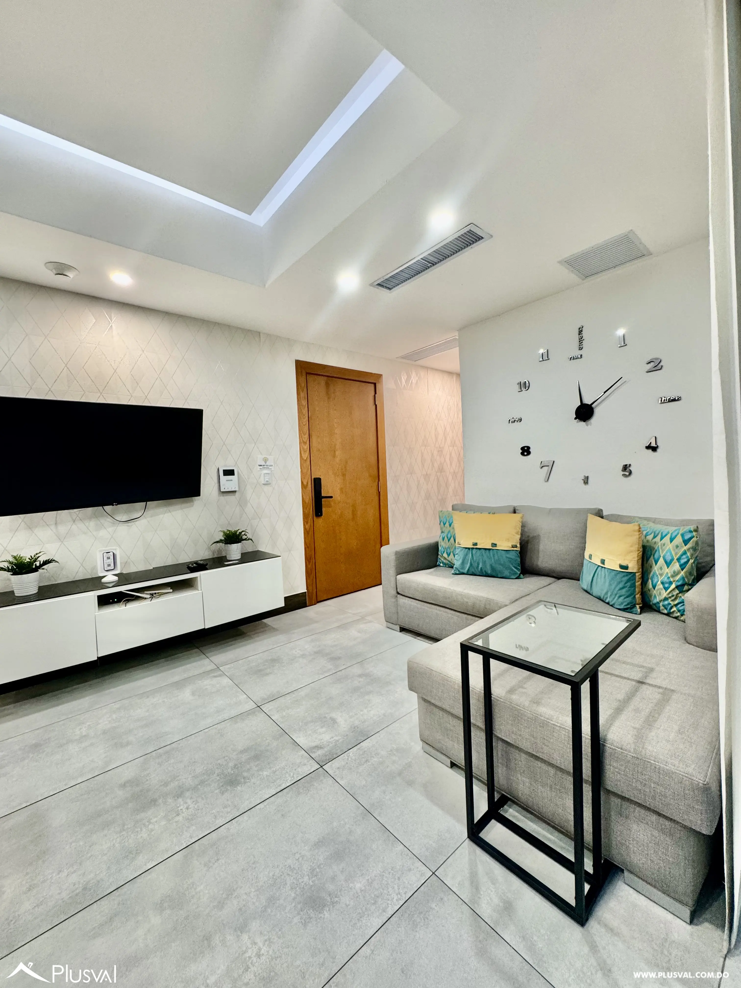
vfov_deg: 102.1
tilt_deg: -3.4
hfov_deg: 85.7
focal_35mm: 14
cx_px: 370
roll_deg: +3.1
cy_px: 494
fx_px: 400
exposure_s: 1/60
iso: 160
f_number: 2.2
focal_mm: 2.22
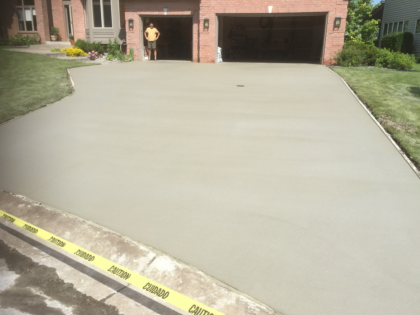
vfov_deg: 46.8
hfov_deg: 60.0
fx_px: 364
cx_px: 208
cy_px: 162
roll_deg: -1.2
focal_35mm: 30
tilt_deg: -16.5
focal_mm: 4.15
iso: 32
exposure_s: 1/1647
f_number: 2.2
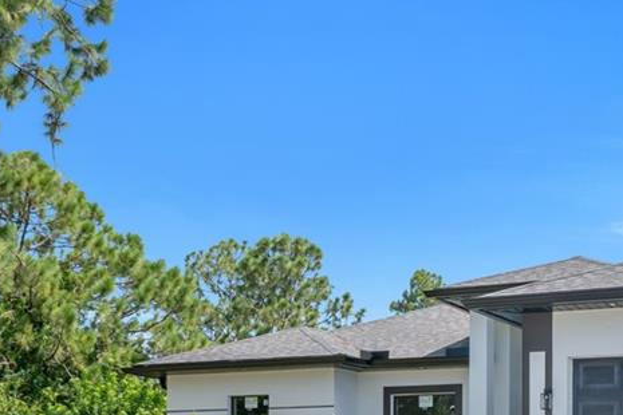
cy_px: 391
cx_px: 504
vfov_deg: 20.1
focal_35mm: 66
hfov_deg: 29.8
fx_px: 1142
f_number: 8
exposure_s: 1/250
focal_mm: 20
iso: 100
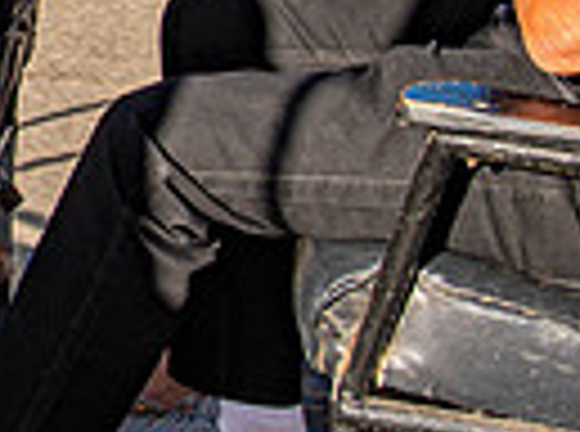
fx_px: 2055
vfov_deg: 11.7
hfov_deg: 15.2
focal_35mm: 123
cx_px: -203
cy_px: -90
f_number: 7.1
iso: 100
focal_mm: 24
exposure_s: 1/200
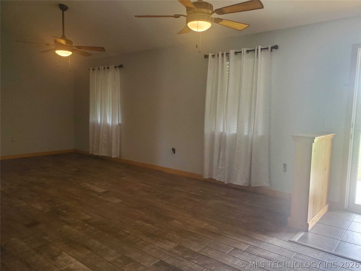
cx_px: 180
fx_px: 271
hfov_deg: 67.3
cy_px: 136
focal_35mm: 26
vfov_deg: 53.1
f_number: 2.4
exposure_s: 1/120
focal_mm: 4.3
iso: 200
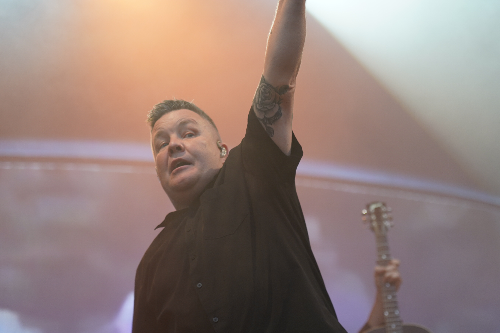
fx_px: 1653
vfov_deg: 11.5
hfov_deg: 17.2
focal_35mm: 119
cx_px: 274
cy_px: 159
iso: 500
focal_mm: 105
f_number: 4
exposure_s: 1/160
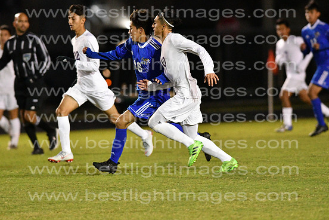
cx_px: 163
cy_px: 105
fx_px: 4322
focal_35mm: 473
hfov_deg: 4.4
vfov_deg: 2.9
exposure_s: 1/640
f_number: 3.5
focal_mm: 300
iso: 10000
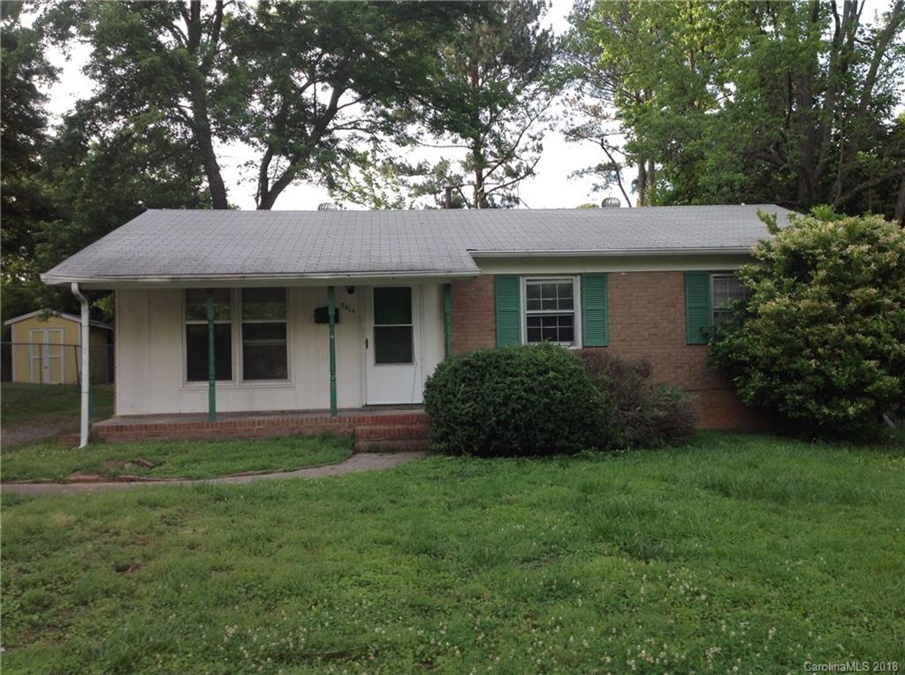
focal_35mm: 35
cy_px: 338
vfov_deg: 40.6
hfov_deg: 52.7
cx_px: 452
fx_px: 913
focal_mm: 4.28
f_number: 2.4
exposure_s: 1/208
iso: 50
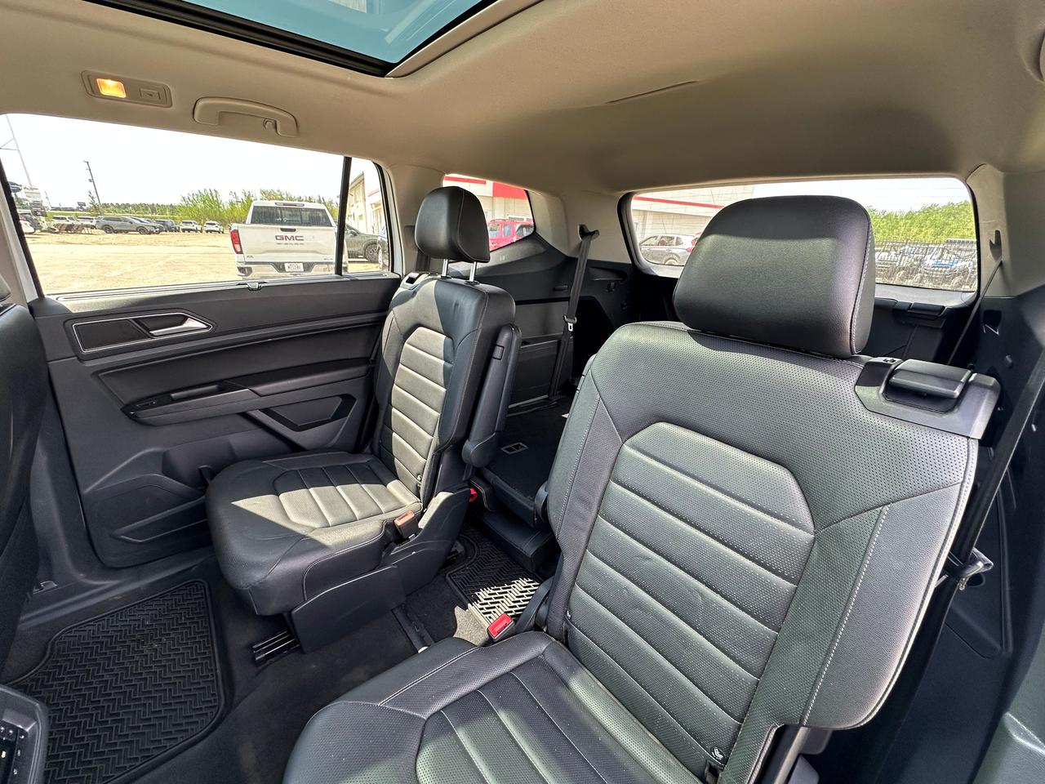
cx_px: 522
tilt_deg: -20.3
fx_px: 423
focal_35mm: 14
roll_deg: -2.4
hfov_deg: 102.1
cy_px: 392
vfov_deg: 85.7
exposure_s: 1/99
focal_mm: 2.22
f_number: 2.2
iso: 125
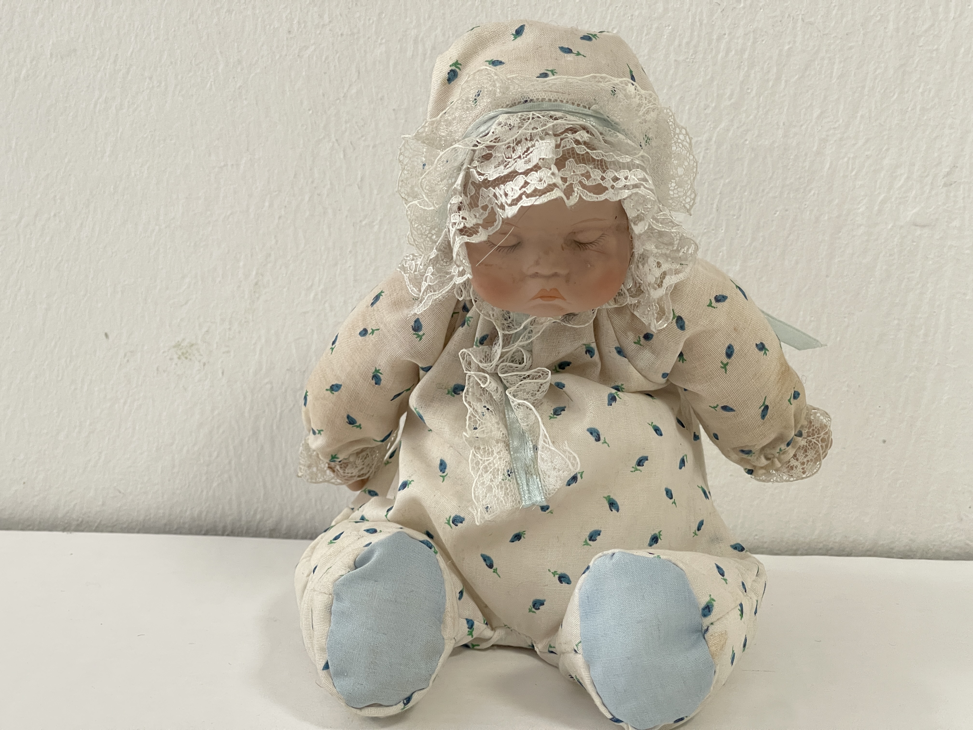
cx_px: 486
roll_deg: -0.5
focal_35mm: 64
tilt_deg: -9.4
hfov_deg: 30.3
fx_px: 1799
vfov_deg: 22.9
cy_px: 365
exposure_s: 1/100
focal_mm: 7.5
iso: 200
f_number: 2.2
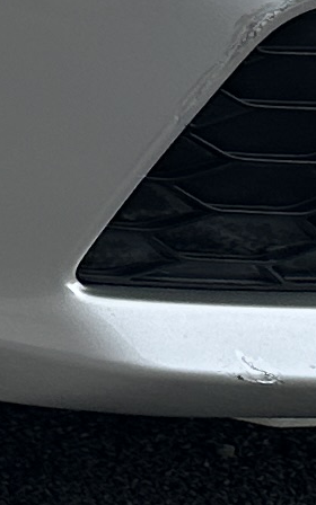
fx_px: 3155
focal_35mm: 229
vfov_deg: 8.7
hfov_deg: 5.4
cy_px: -453
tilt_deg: -4.0
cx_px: -679
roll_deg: +1.7
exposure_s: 1/2252
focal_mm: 6.86
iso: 80
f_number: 1.78
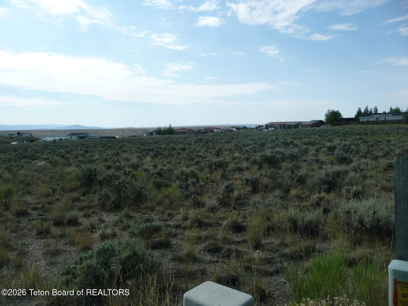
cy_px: 153
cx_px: 204
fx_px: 330
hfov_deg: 63.4
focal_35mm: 28
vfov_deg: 49.7
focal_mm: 4.7
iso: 100
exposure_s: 1/320
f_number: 8
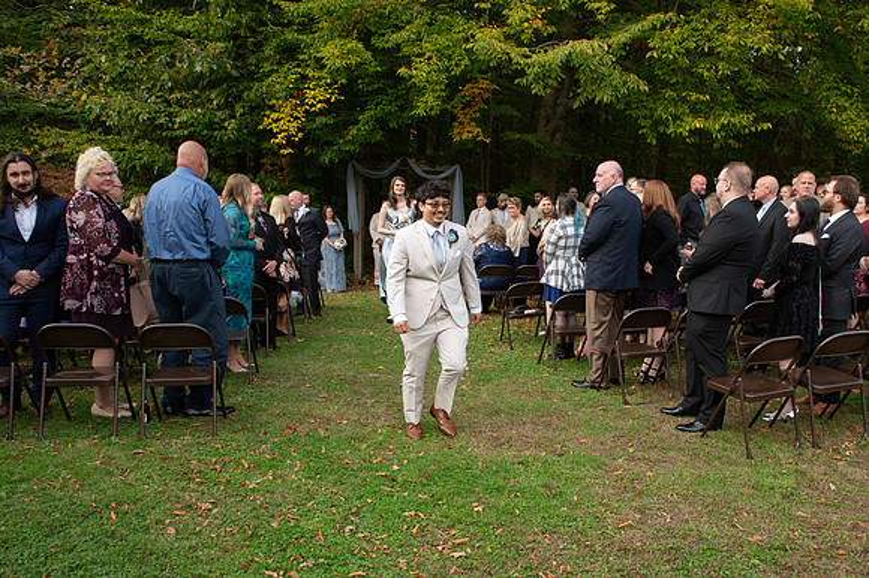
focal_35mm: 28
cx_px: 491
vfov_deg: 46.5
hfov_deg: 65.4
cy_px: 293
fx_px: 673
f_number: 6.3
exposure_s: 1/200
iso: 400
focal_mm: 24
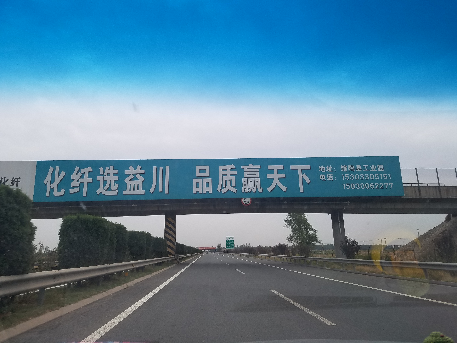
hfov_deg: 67.3
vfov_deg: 53.1
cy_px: 172
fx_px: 343
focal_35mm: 26
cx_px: 228
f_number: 1.7
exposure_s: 1/490
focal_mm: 4.2
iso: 50
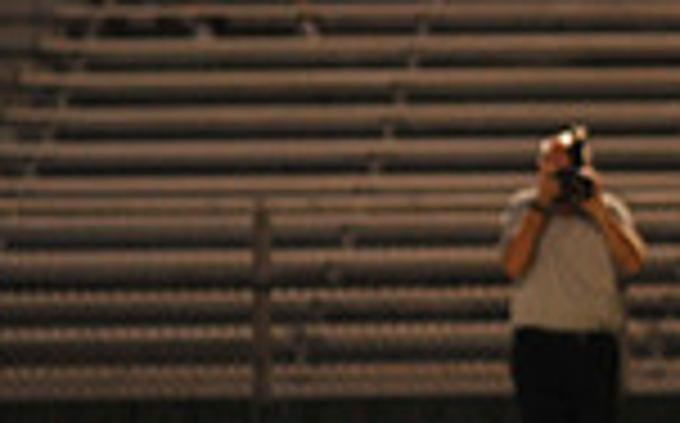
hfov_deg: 2.7
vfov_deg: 1.7
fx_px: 14513
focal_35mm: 784
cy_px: 320
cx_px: 1144
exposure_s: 1/250
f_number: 4
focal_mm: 200
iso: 2000
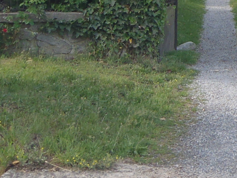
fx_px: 821
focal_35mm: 120
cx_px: 432
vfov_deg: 11.7
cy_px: -110
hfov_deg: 14.4
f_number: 4
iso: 64
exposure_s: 1/125
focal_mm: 5
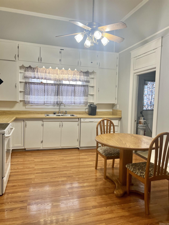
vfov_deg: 67.3
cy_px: 112
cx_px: 84
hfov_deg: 53.1
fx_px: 169
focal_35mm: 26
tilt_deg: -3.2
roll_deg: -0.2
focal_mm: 5.7
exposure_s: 1/120
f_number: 1.5
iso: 100
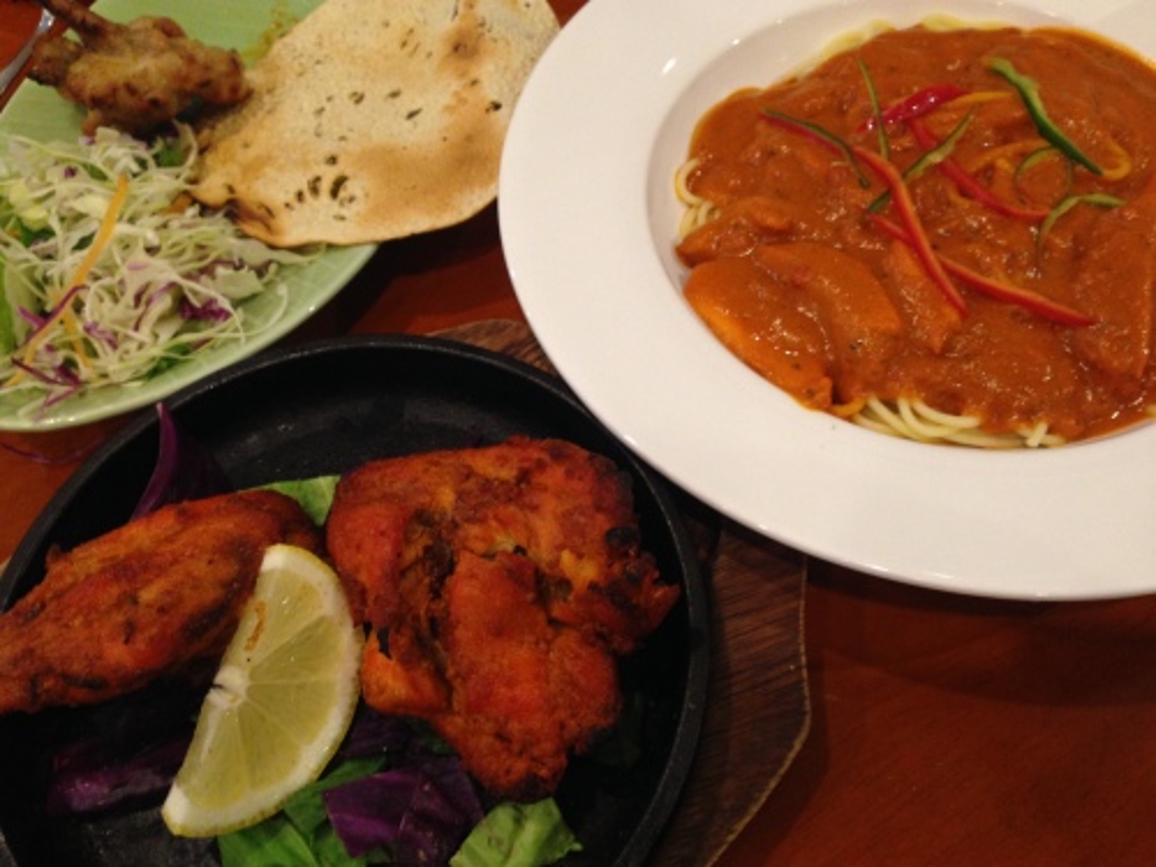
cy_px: 434
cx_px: 578
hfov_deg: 55.4
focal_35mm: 33
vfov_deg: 42.9
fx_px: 1102
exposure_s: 1/20
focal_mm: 4.12
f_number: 2.4
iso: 160
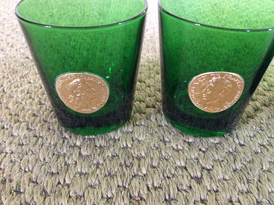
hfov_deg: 56.9
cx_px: 137
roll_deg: +0.2
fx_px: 253
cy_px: 102
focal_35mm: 32
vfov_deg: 44.1
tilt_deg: -38.2
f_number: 2.4
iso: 500
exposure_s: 1/17
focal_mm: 3.3
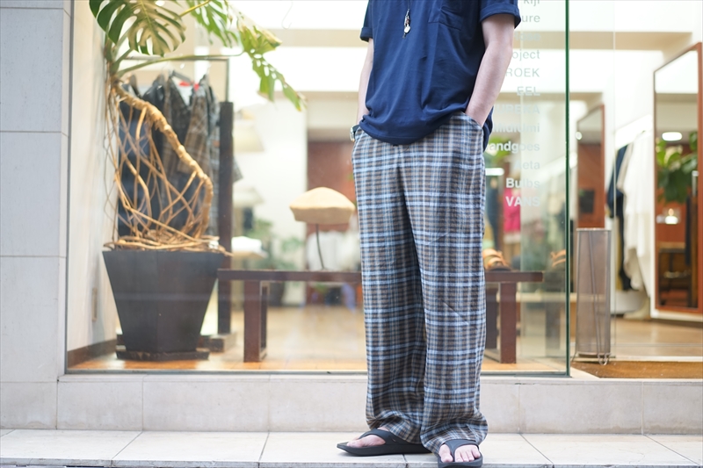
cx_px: 352
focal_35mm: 55
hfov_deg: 36.3
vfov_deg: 24.6
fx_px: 1074
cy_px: 234
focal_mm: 55
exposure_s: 1/60
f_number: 1.8
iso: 500
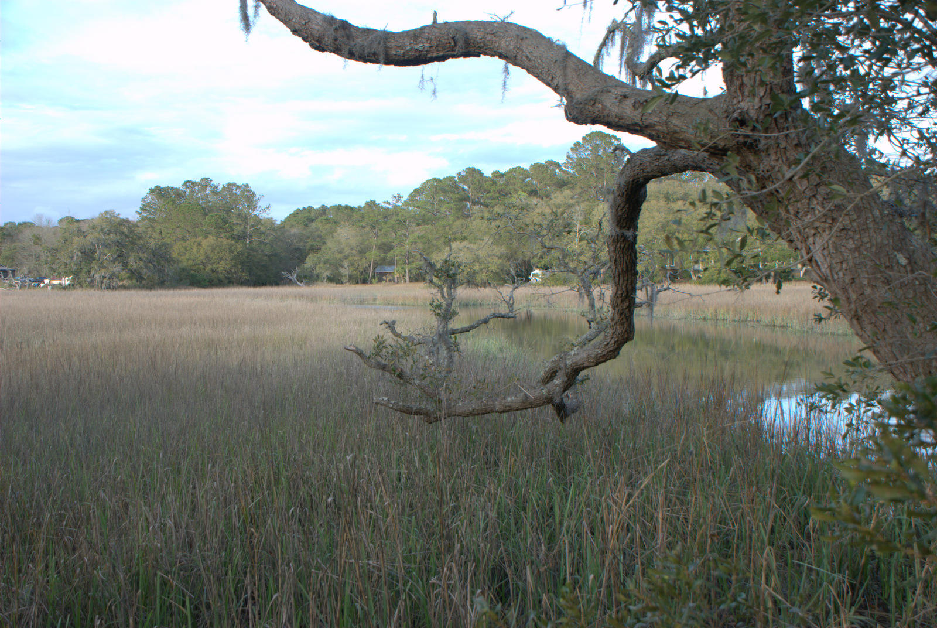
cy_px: 314
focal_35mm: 39
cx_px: 468
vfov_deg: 34.3
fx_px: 1017
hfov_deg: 49.5
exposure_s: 1/125
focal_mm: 26
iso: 140
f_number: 5.6
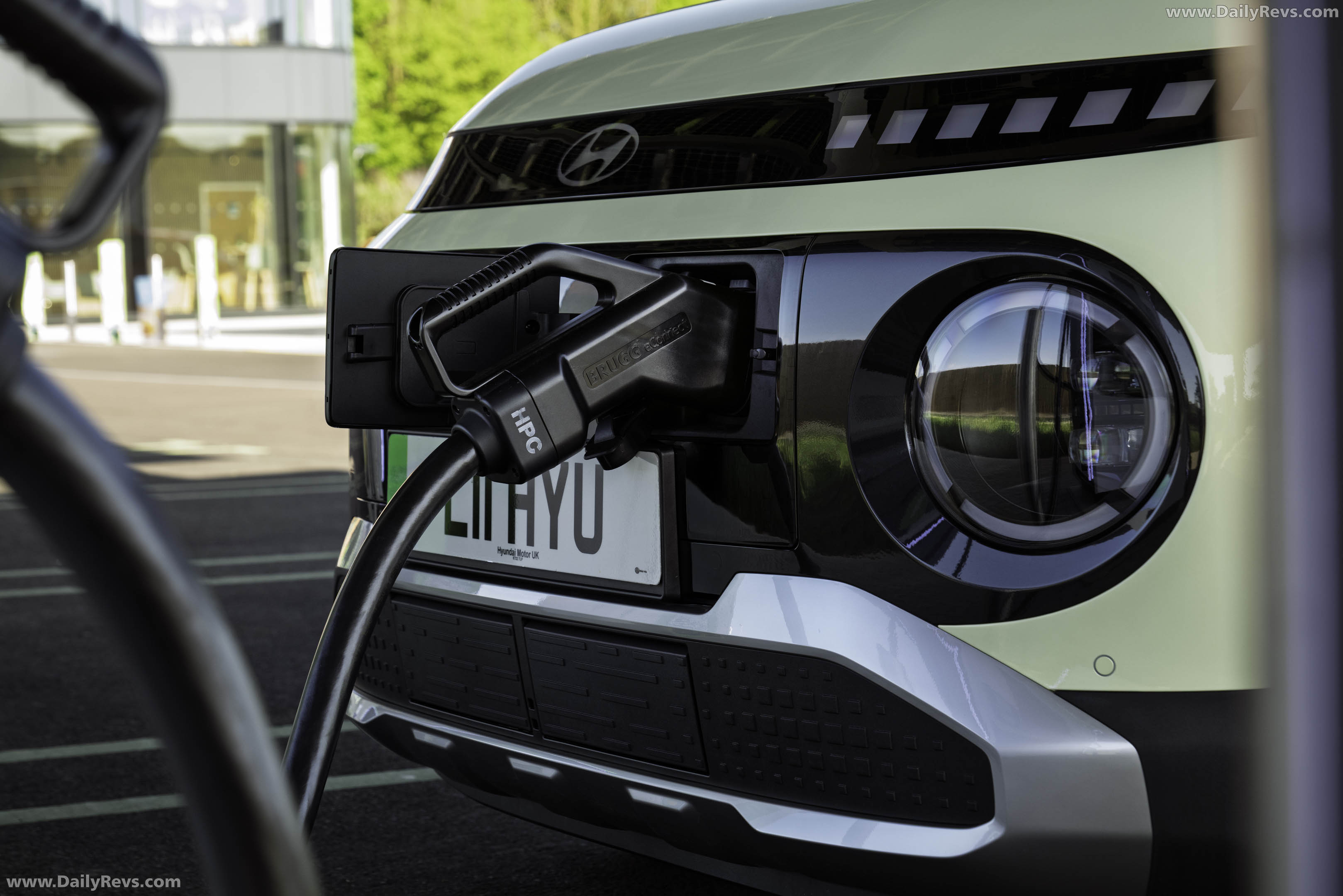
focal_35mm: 77
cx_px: 672
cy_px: 448
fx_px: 2873
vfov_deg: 17.7
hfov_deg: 26.3
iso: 800
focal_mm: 77
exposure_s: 1/60
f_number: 8
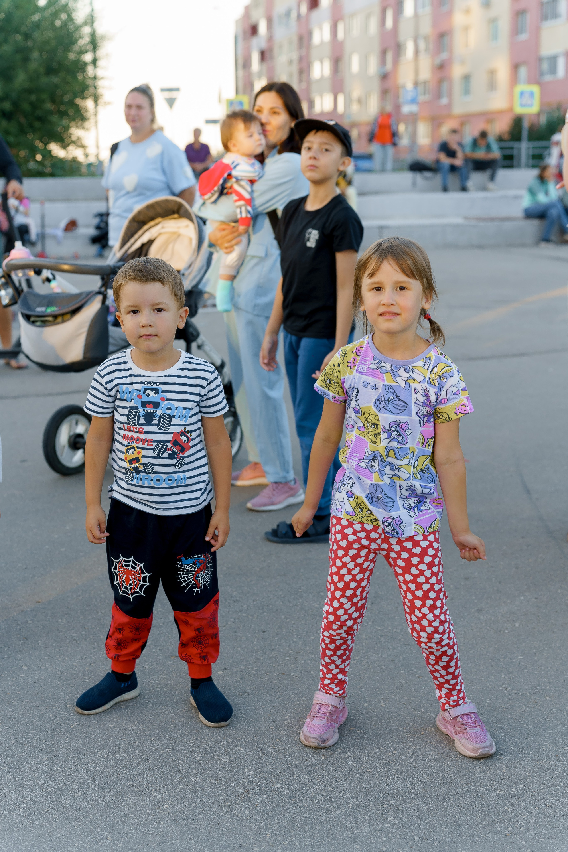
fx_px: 1183
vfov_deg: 39.6
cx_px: 284
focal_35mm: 50
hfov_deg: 27.0
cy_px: 426
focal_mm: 50
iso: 320
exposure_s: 1/200
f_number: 3.5
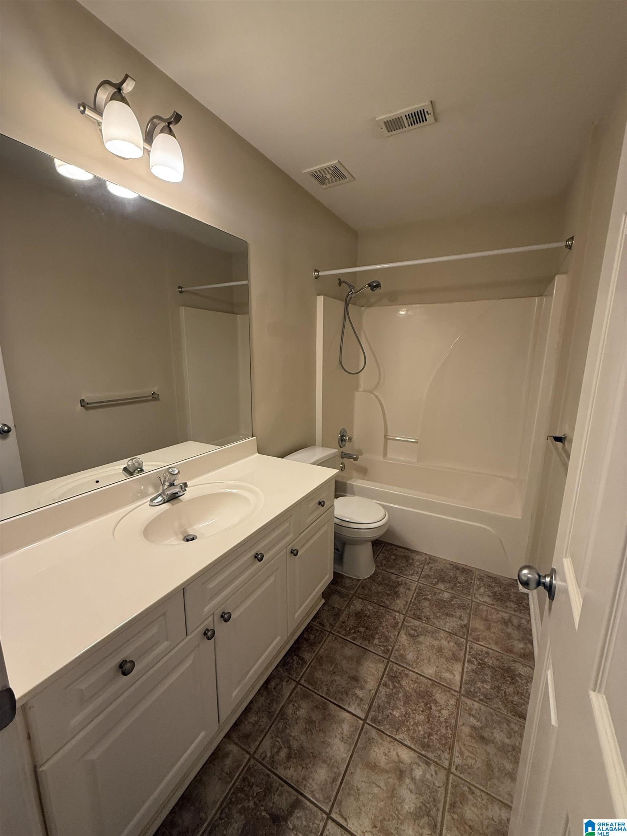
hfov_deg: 85.7
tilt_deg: -11.2
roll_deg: -0.3
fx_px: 338
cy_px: 418
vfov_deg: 102.1
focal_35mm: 14
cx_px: 314
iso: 250
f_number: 2.2
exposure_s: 1/120
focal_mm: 2.22
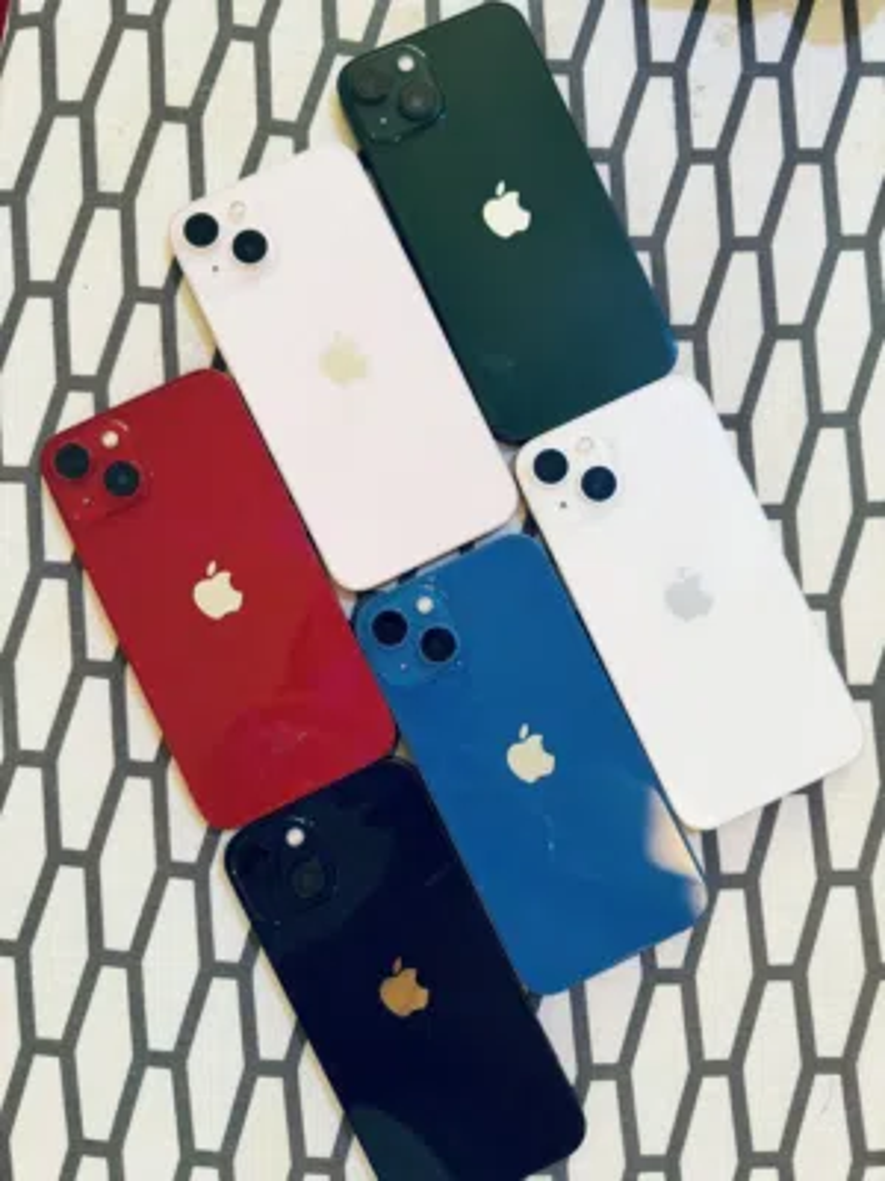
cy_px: 590
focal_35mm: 24
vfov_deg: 71.6
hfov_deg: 56.8
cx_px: 442
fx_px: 818
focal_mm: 6.76
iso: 320
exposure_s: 1/50
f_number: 1.78
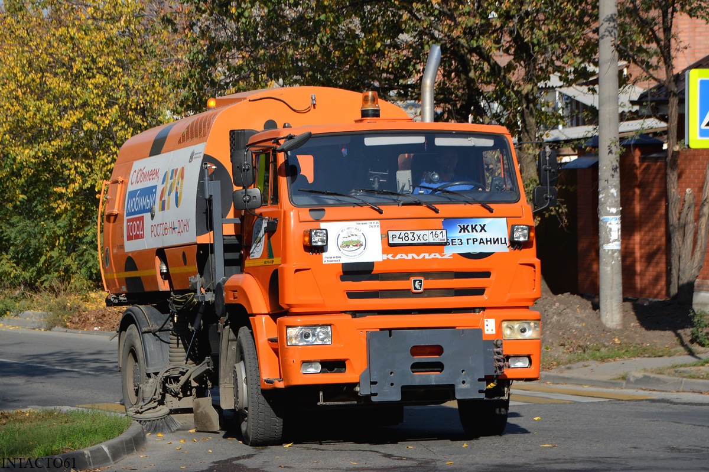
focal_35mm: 112
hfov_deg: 18.2
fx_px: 2215
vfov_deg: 12.2
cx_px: 354
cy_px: 236
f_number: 6.3
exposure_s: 1/1600
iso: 400
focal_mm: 75
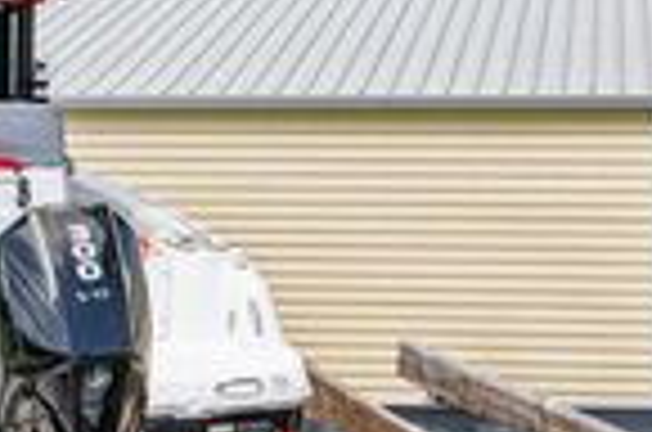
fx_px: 1373
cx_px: 472
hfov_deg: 26.4
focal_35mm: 76
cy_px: 88
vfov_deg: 17.7
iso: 130
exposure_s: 1/2000
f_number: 2.8
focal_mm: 8.4
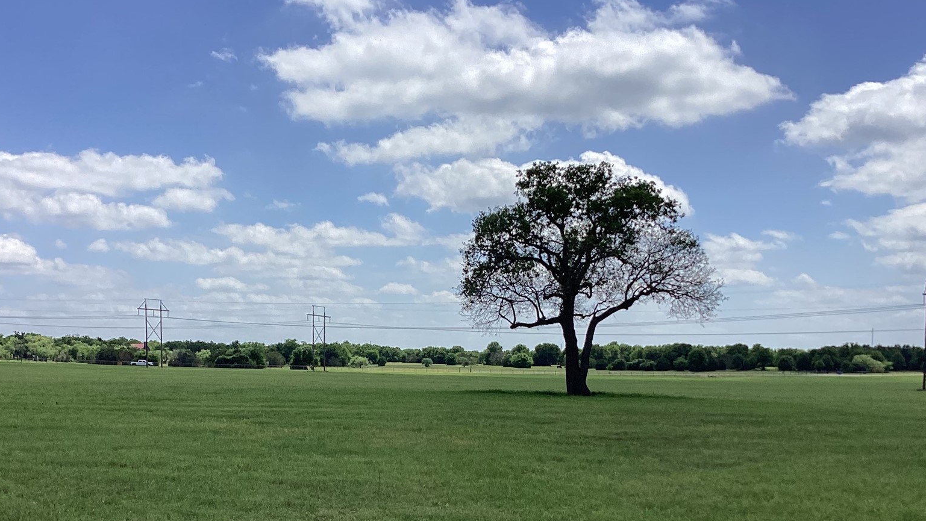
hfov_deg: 45.3
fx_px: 1105
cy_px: 441
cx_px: 396
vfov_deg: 25.9
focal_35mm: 45
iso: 25
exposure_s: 1/1942
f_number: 2.4
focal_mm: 3.3
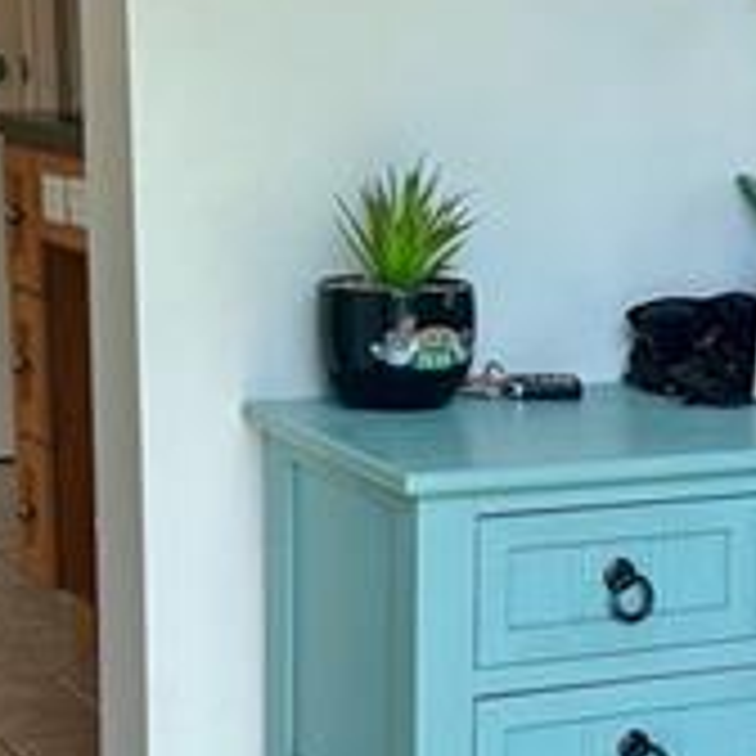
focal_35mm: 105
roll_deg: -0.7
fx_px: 2594
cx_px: 652
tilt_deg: -11.8
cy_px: 518
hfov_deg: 16.4
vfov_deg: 16.5
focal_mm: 5.7
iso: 50
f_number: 1.5
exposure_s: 1/120
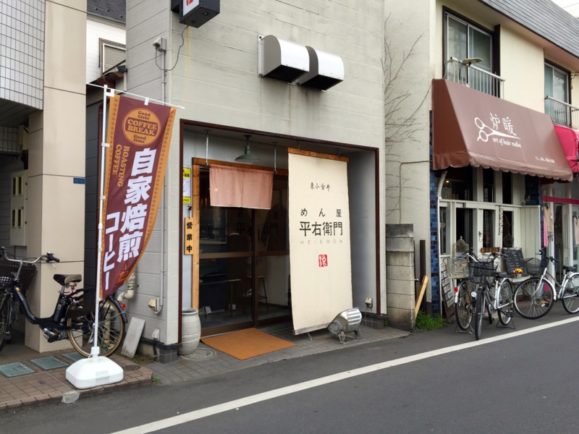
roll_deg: -0.4
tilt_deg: +1.8
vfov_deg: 48.2
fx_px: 485
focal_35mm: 29
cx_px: 290
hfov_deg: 61.7
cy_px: 217
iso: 32
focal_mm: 4.15
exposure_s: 1/449
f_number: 2.2
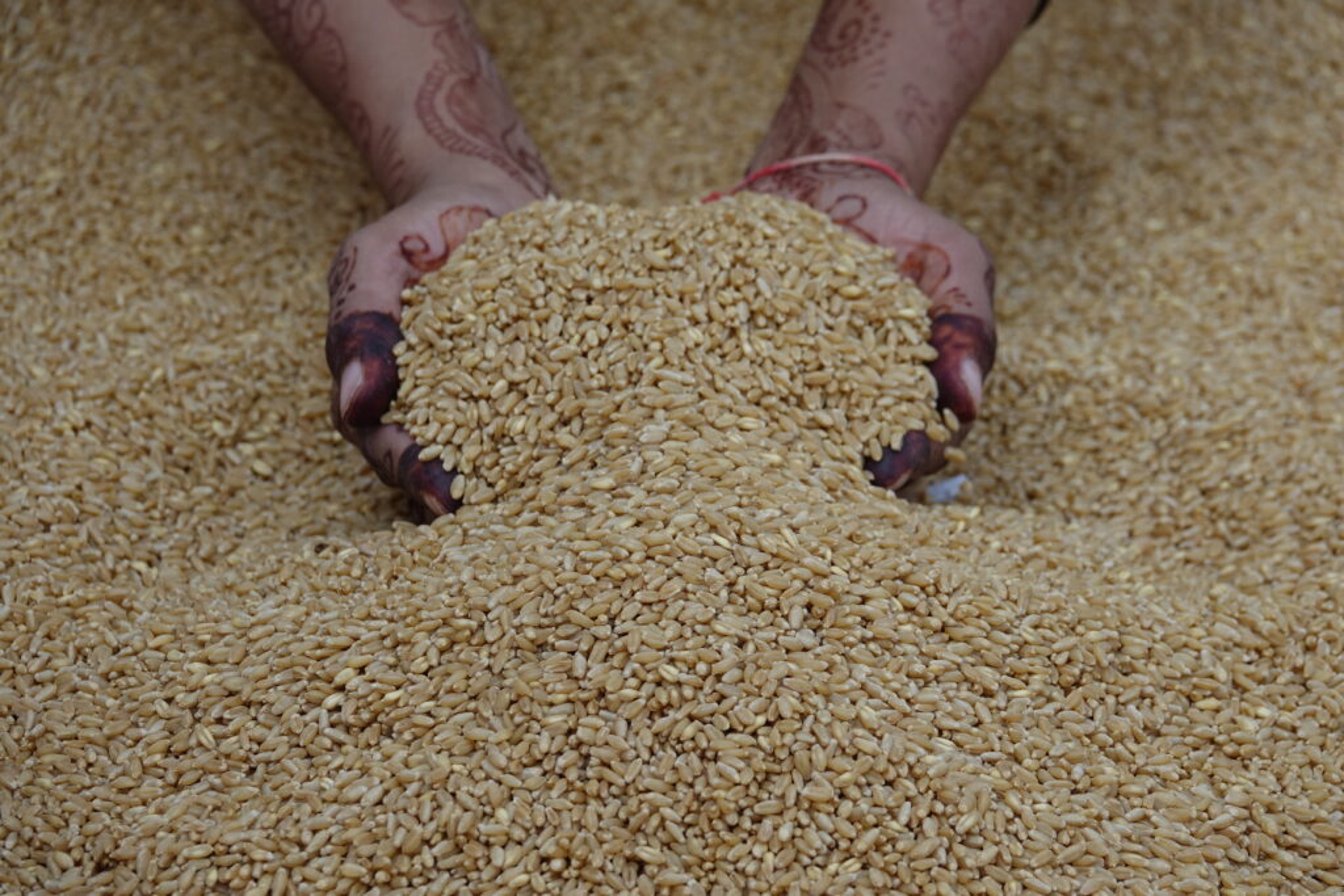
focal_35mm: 184
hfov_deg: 11.2
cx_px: 672
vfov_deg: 7.5
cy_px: 448
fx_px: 6870
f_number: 4
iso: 100
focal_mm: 67.46
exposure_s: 1/400
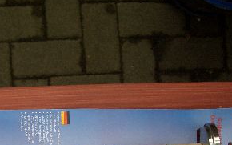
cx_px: 63
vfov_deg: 15.2
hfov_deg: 25.0
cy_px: 183
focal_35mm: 82
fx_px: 518
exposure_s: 1/500
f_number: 2.6
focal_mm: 5.8
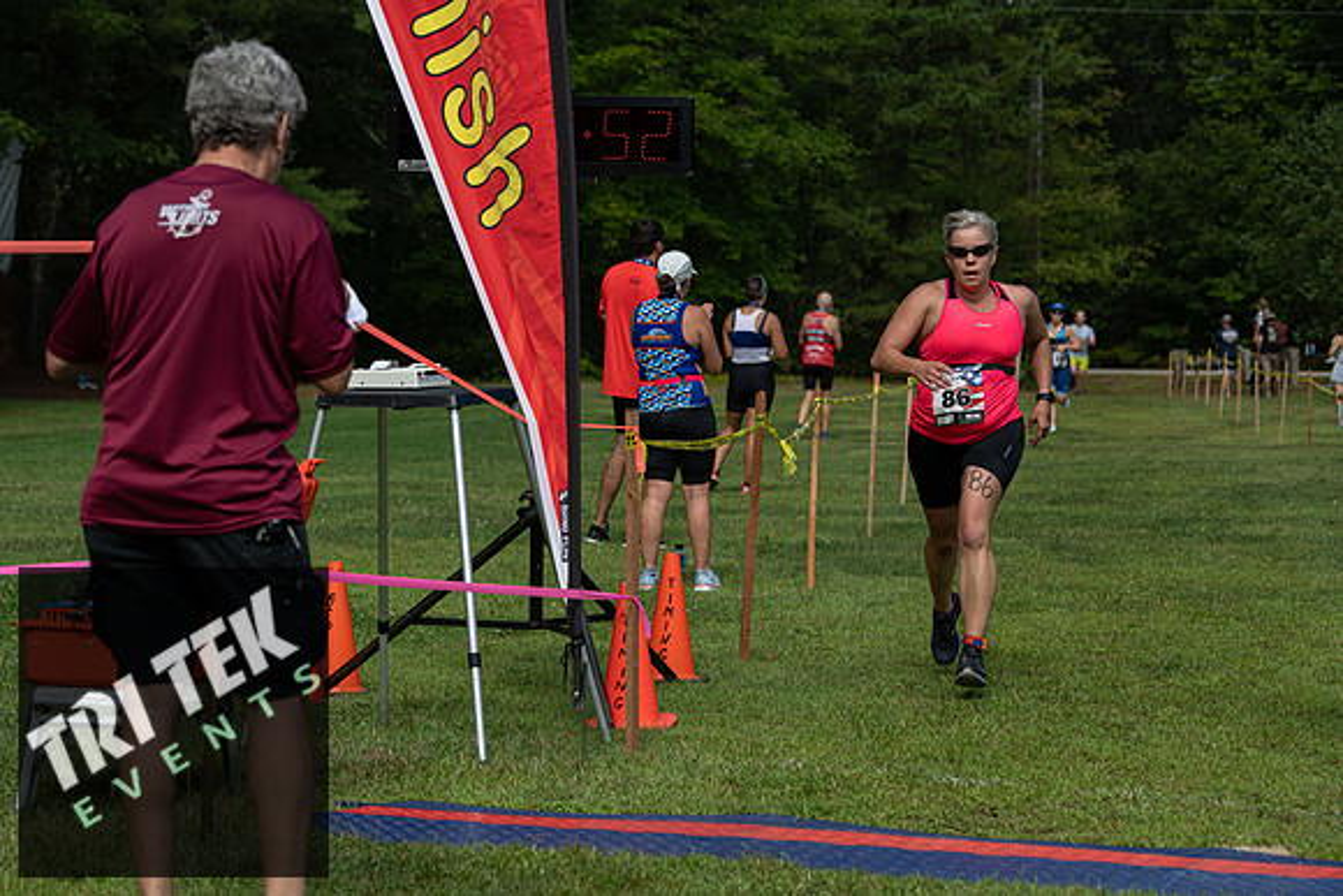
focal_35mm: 100
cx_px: 672
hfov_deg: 20.4
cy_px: 448
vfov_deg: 13.7
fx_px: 3731
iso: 200
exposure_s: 1/1000
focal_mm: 100
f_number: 5.6
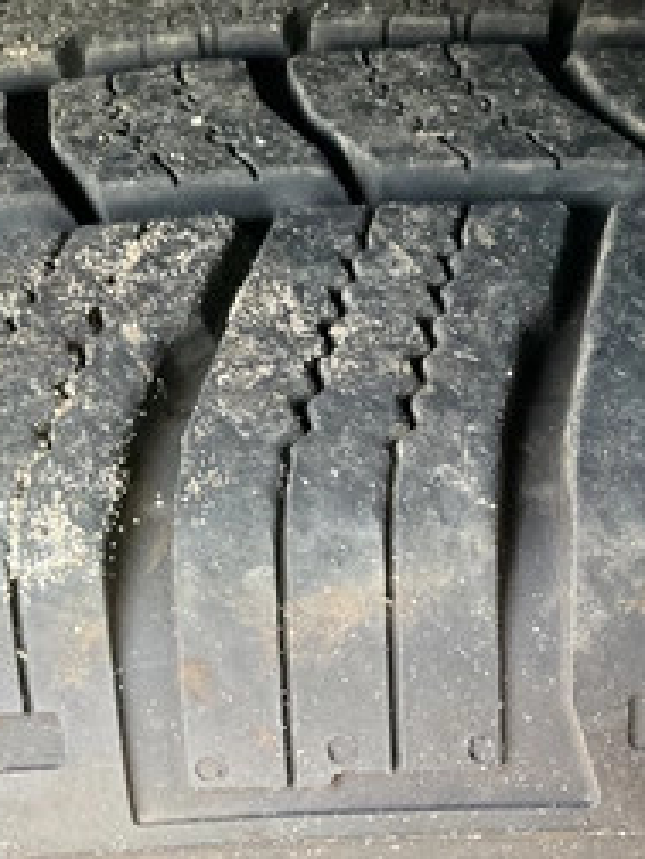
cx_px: 468
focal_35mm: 46
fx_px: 1143
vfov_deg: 41.2
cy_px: 430
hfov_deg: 31.1
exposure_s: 1/60
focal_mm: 3
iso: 125
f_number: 1.8
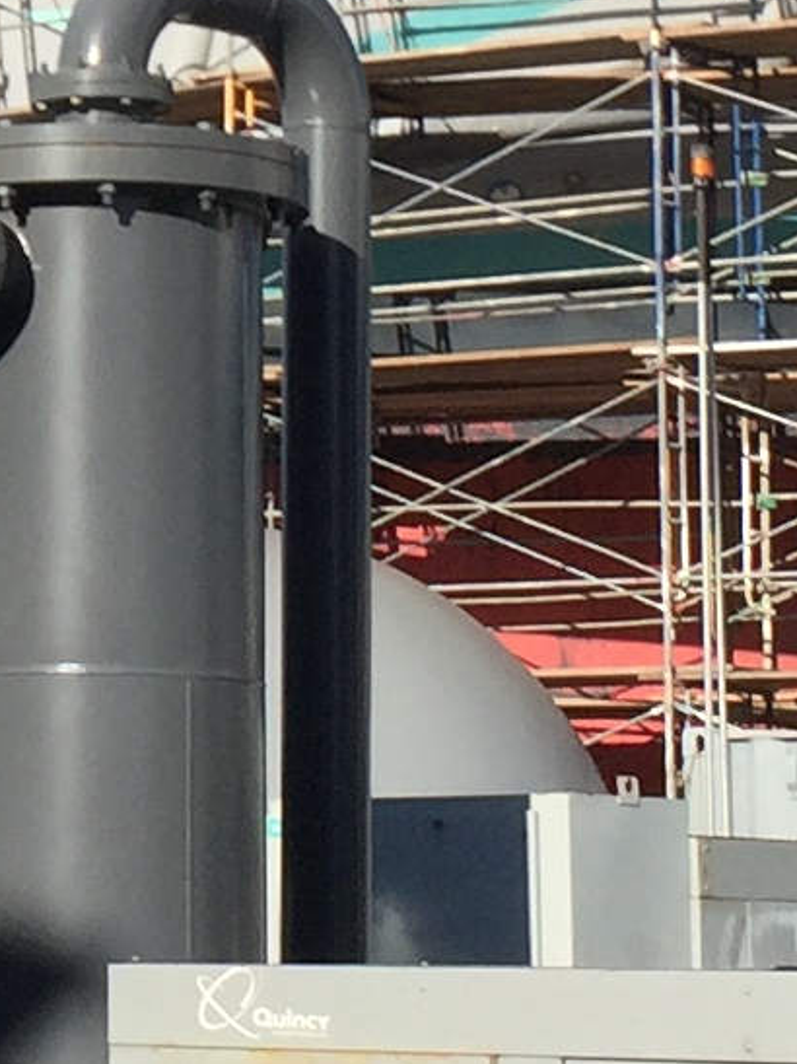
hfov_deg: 8.5
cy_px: -14
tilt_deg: +13.5
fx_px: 5313
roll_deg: -3.3
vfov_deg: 11.3
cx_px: -225
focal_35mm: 173
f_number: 2.2
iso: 32
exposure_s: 1/2198
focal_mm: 4.15
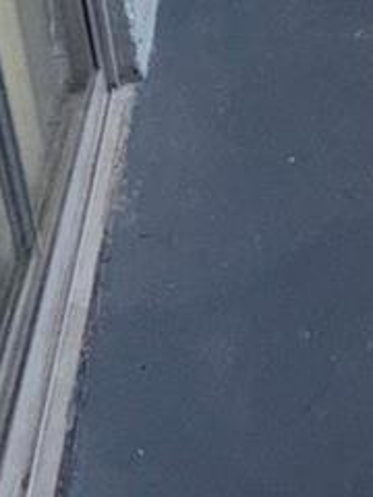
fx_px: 1006
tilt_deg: -17.1
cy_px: -182
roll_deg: +0.0
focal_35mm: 70
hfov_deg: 17.7
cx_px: 630
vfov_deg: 23.8
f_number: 2.2
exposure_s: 1/470
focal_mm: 2.22
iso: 32
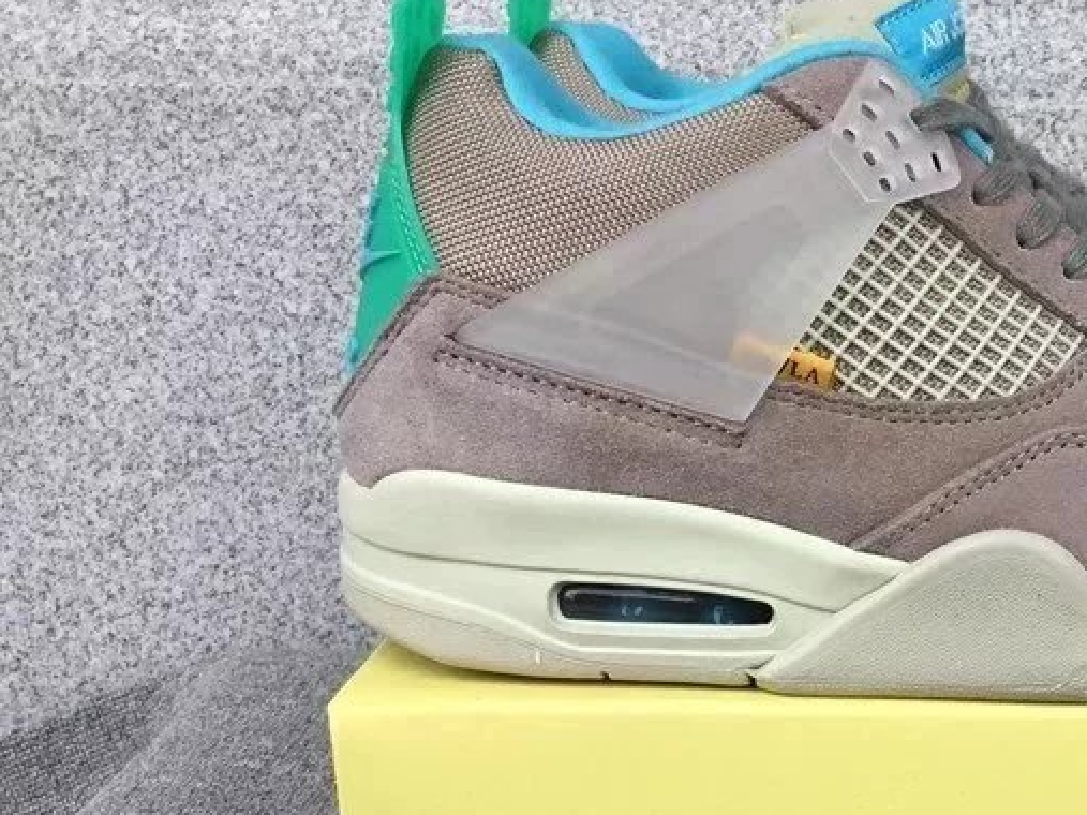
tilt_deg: -18.1
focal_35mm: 55
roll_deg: -0.7
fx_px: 1727
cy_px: 572
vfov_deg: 26.3
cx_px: 961
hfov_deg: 33.3
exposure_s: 1/344
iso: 25
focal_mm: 3.3
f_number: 2.4
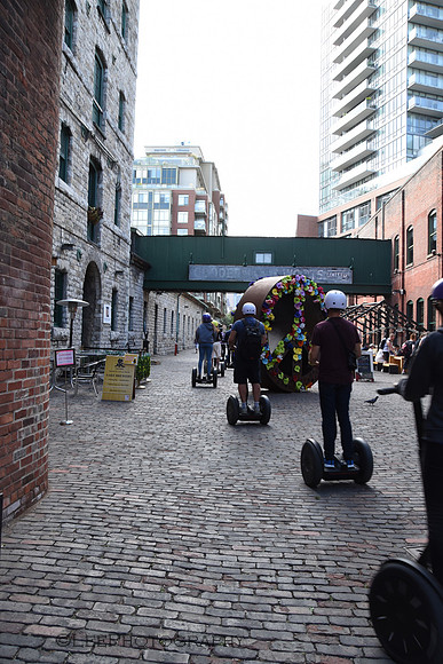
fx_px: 498
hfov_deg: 48.0
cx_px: 222
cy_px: 332
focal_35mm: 27
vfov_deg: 67.4
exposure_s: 1/90
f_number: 8
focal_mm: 18
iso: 400
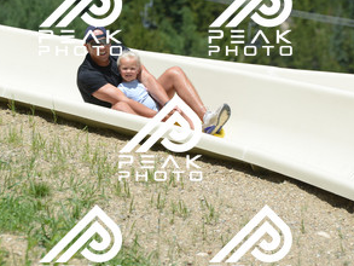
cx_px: 166
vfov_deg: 5.8
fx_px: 2619
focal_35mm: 256
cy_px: 130
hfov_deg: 7.7
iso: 360
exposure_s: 1/1250
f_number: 6.3
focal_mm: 195
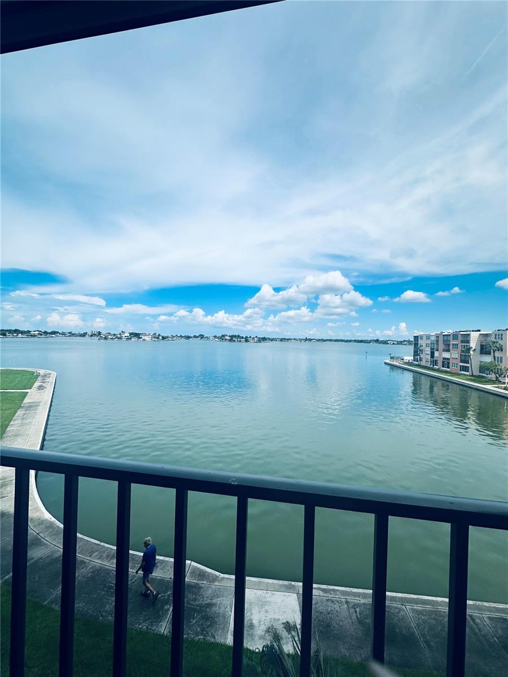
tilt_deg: +1.1
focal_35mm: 14
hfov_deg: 85.7
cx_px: 254
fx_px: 274
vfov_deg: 102.1
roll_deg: -2.4
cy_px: 338
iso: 50
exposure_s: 1/4292
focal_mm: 2.22
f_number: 2.2
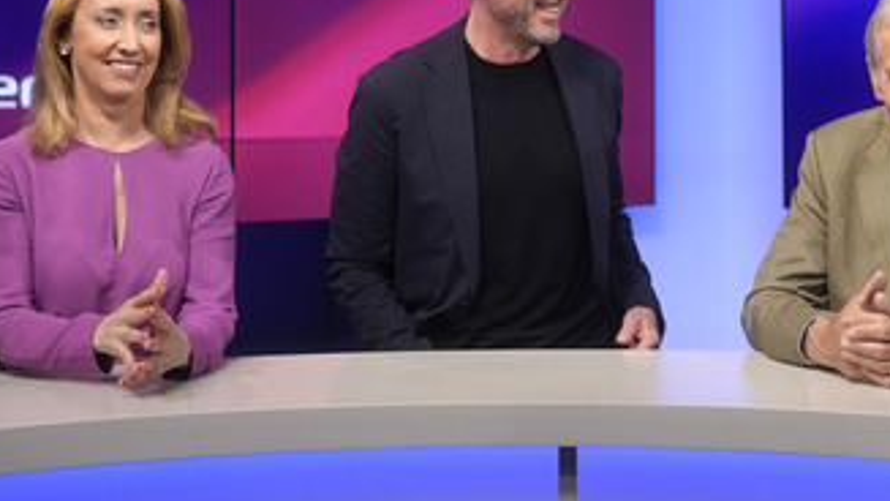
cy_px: 103
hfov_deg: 32.2
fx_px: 1534
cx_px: 562
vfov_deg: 18.4
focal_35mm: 65
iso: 640
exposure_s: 1/200
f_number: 2.2
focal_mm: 30
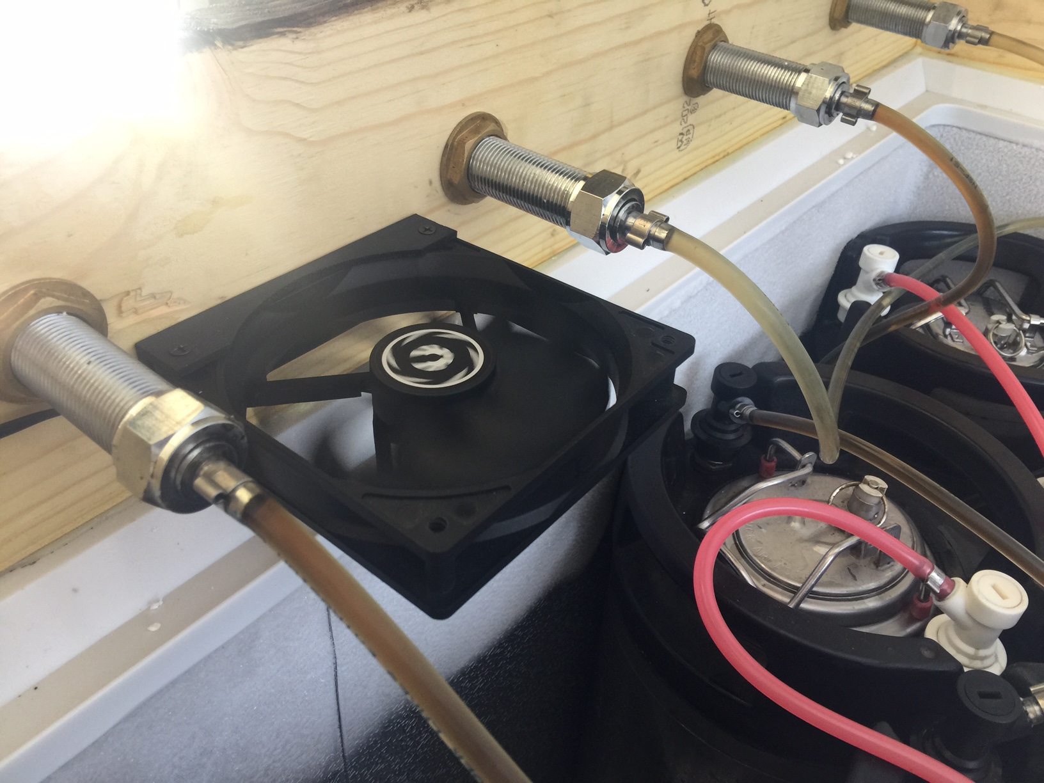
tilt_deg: -38.2
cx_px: 522
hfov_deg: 61.7
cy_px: 392
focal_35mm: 29
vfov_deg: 48.2
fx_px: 875
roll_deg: -6.4
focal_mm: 4.15
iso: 40
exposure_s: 1/15
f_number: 2.2
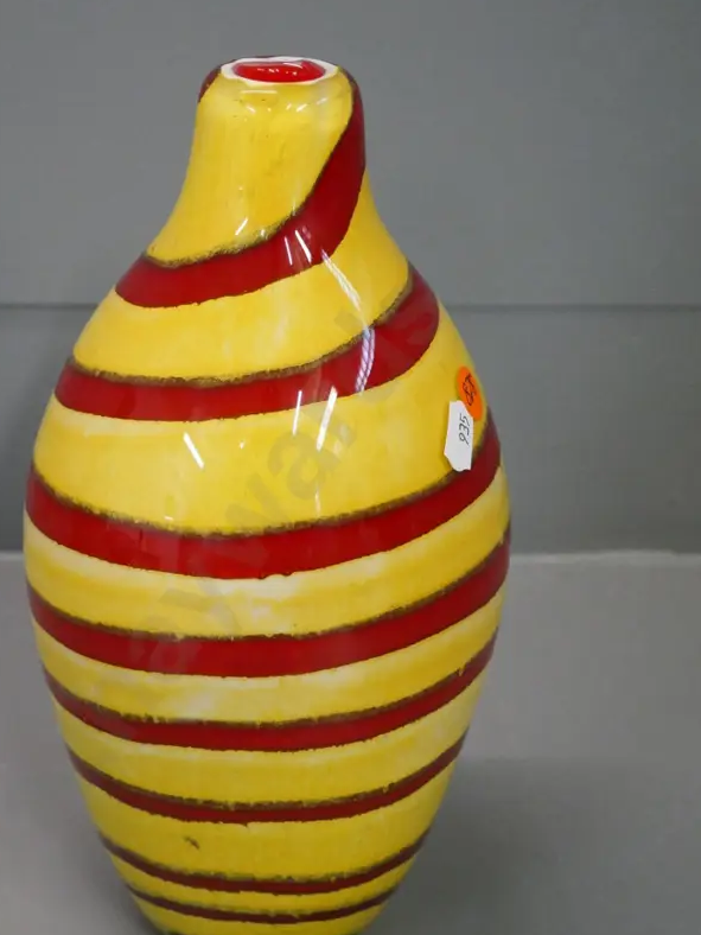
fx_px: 1755
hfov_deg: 22.5
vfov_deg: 29.8
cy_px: 505
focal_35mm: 65
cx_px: 267
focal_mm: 25
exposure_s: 1/160
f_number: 4.5
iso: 3200
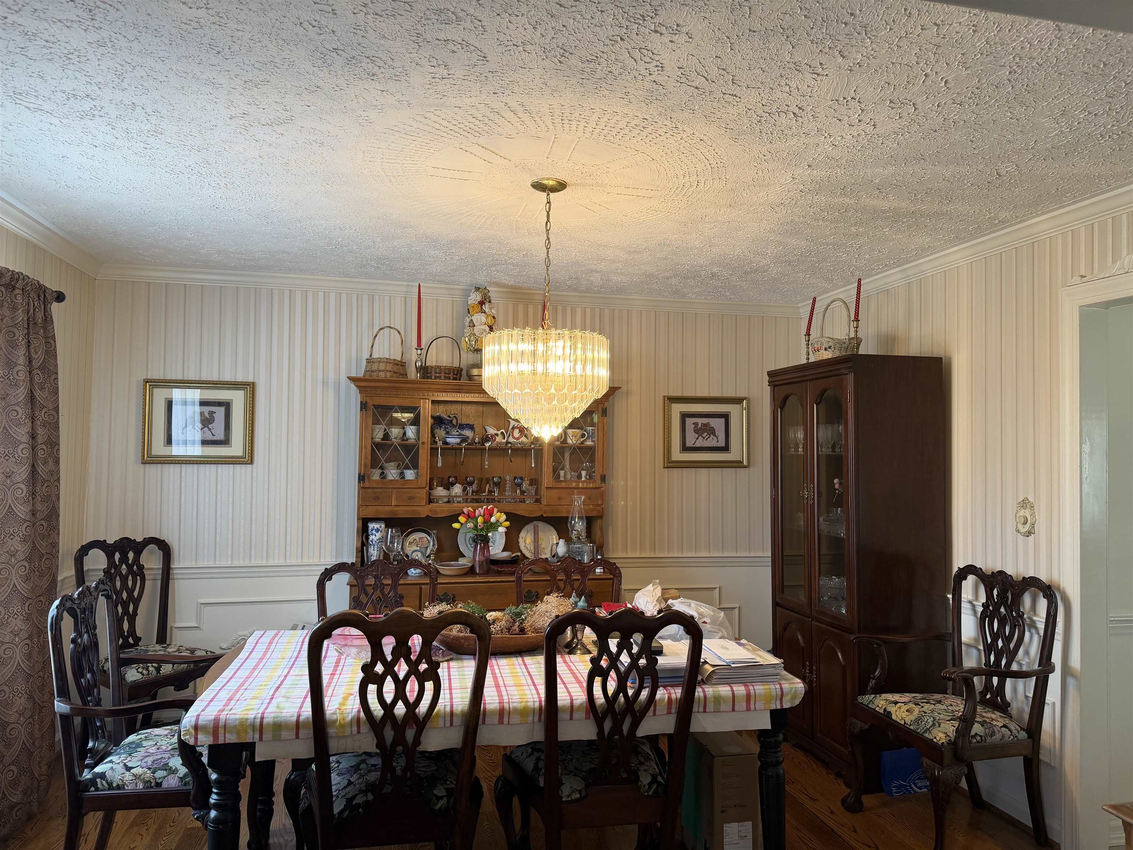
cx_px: 566
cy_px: 425
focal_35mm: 24
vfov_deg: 56.8
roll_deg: +0.4
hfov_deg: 71.6
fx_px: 786
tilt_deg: +2.0
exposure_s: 1/60
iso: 125
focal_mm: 6.76
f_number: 1.78
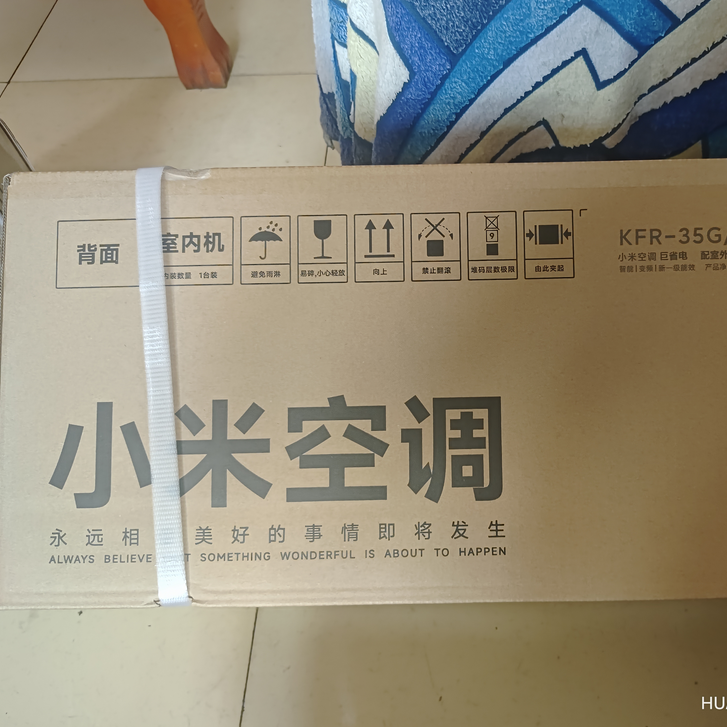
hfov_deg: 56.2
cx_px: 478
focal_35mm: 28
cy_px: 361
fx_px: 665
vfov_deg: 57.3
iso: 934
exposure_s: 1/50
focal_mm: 5.56
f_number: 1.88
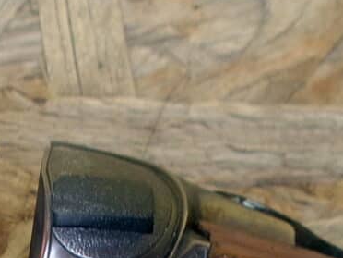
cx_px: -65
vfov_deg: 7.3
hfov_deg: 9.9
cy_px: 476
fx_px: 1962
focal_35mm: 198
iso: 100
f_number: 4.5
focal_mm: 6.4
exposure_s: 1/75
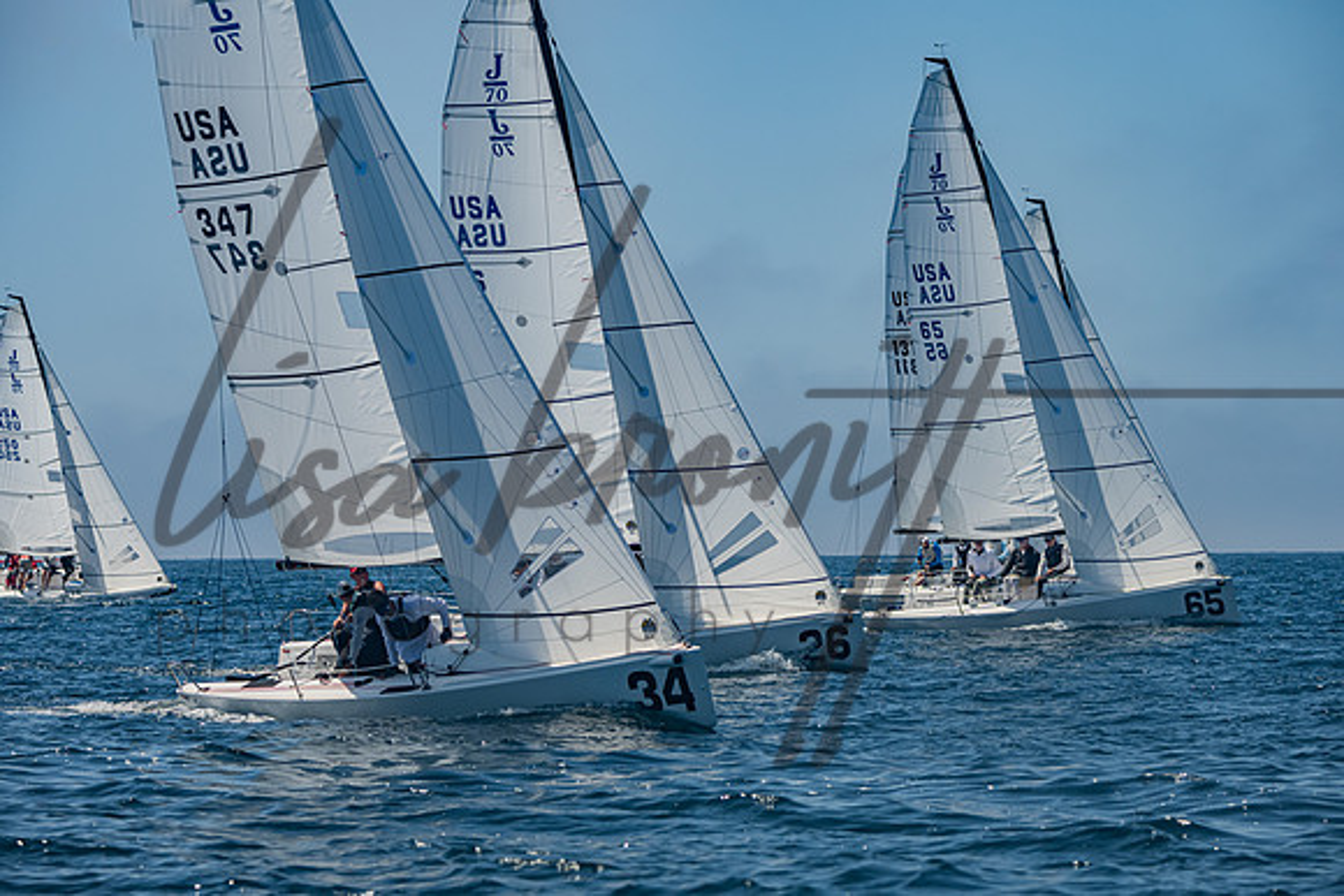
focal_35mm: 172
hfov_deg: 11.9
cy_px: 448
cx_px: 672
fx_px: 6431
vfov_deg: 8.0
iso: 400
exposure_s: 1/3200
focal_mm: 160
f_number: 6.3
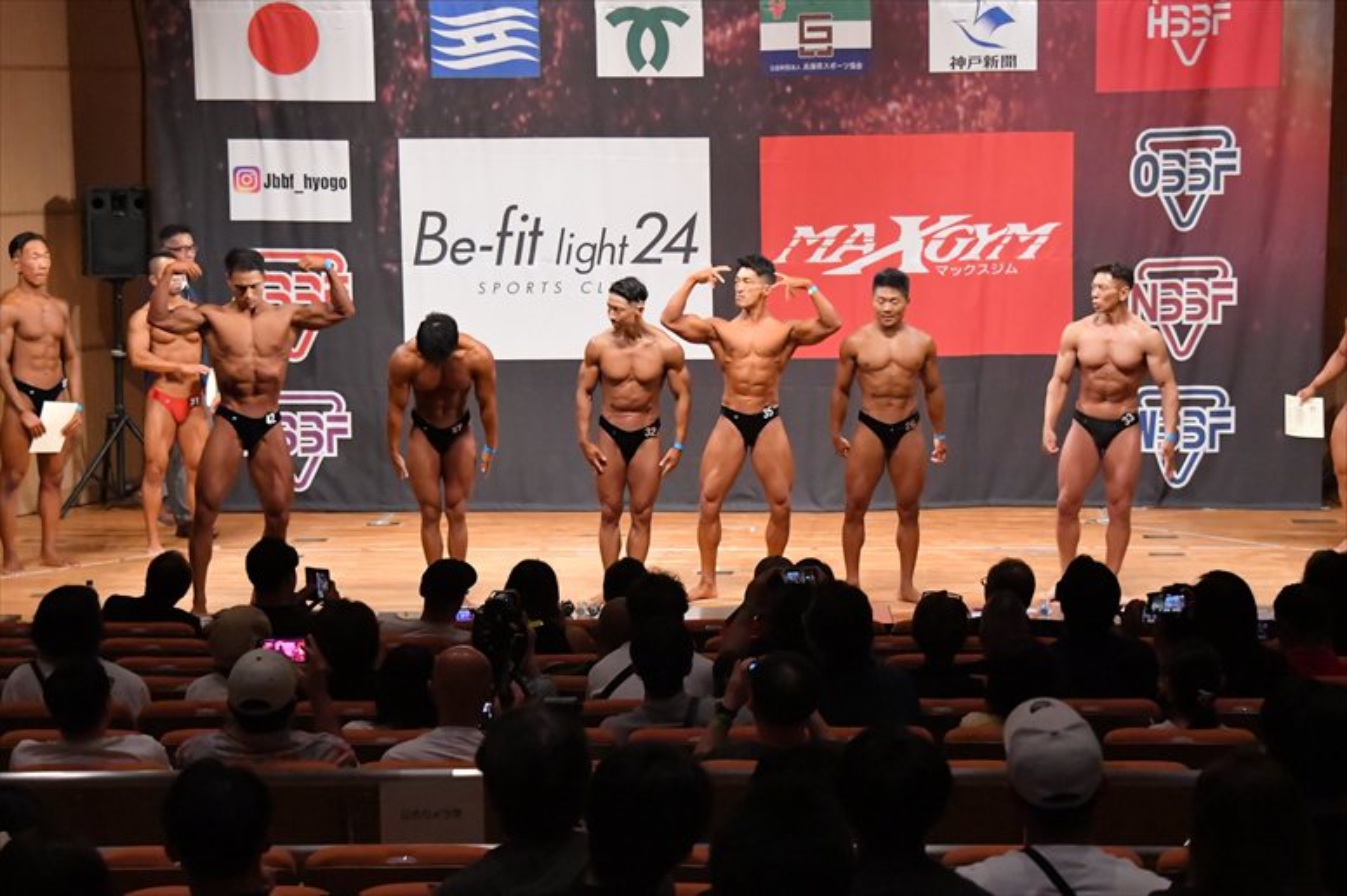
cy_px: 448
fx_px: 3927
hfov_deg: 19.5
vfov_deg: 13.0
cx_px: 674
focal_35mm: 105
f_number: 5.6
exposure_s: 1/400
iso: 11400
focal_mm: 70
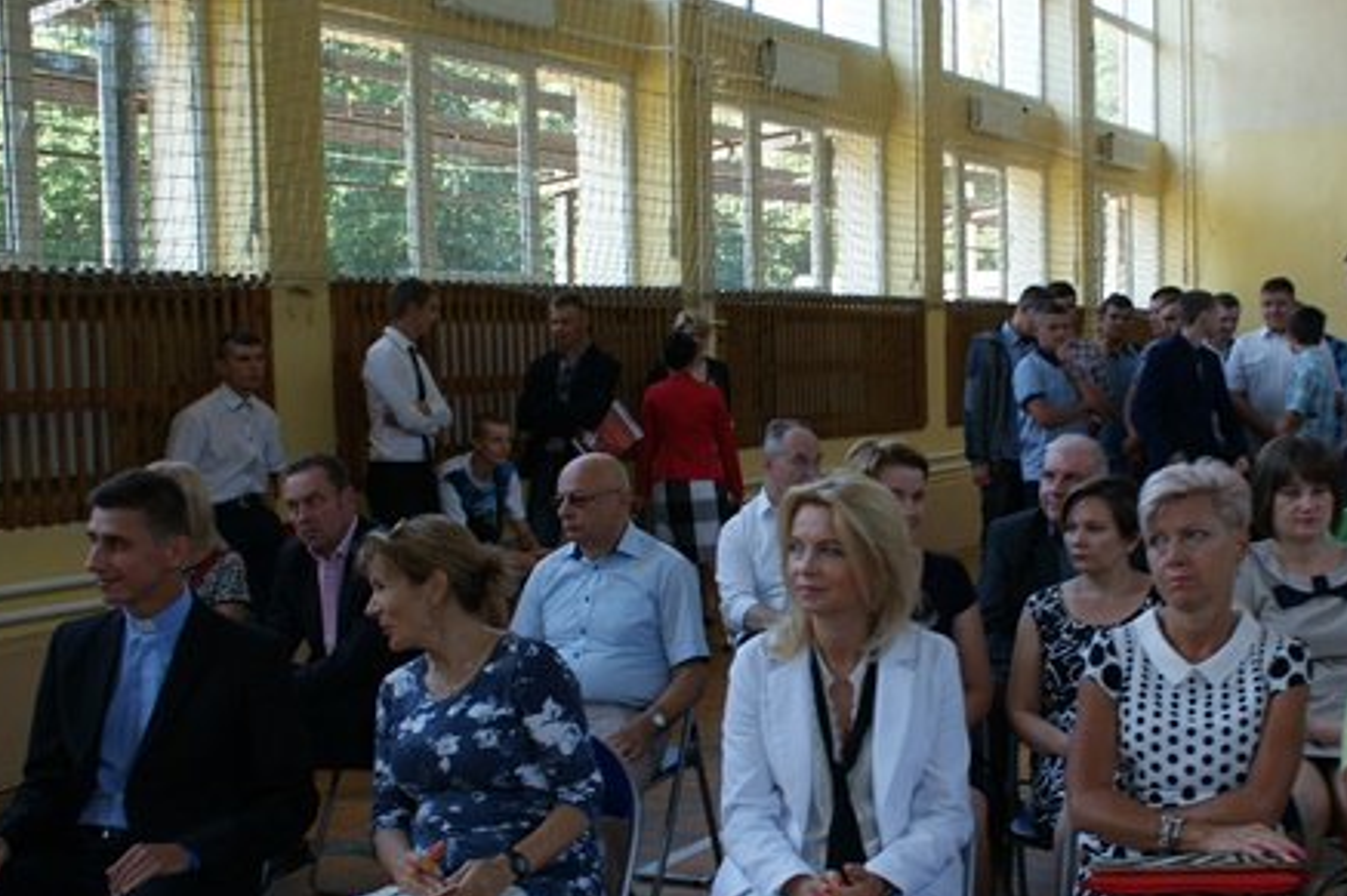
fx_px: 1646
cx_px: 940
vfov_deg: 30.5
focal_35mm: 44
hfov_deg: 43.6
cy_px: 505
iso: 100
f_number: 4.5
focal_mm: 20
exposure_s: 1/40
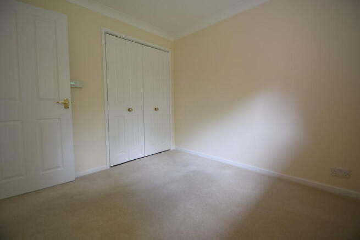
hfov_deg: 100.4
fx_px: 150
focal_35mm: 15
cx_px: 180
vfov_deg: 77.4
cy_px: 120
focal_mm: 10
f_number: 3.5
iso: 100
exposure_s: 1/10
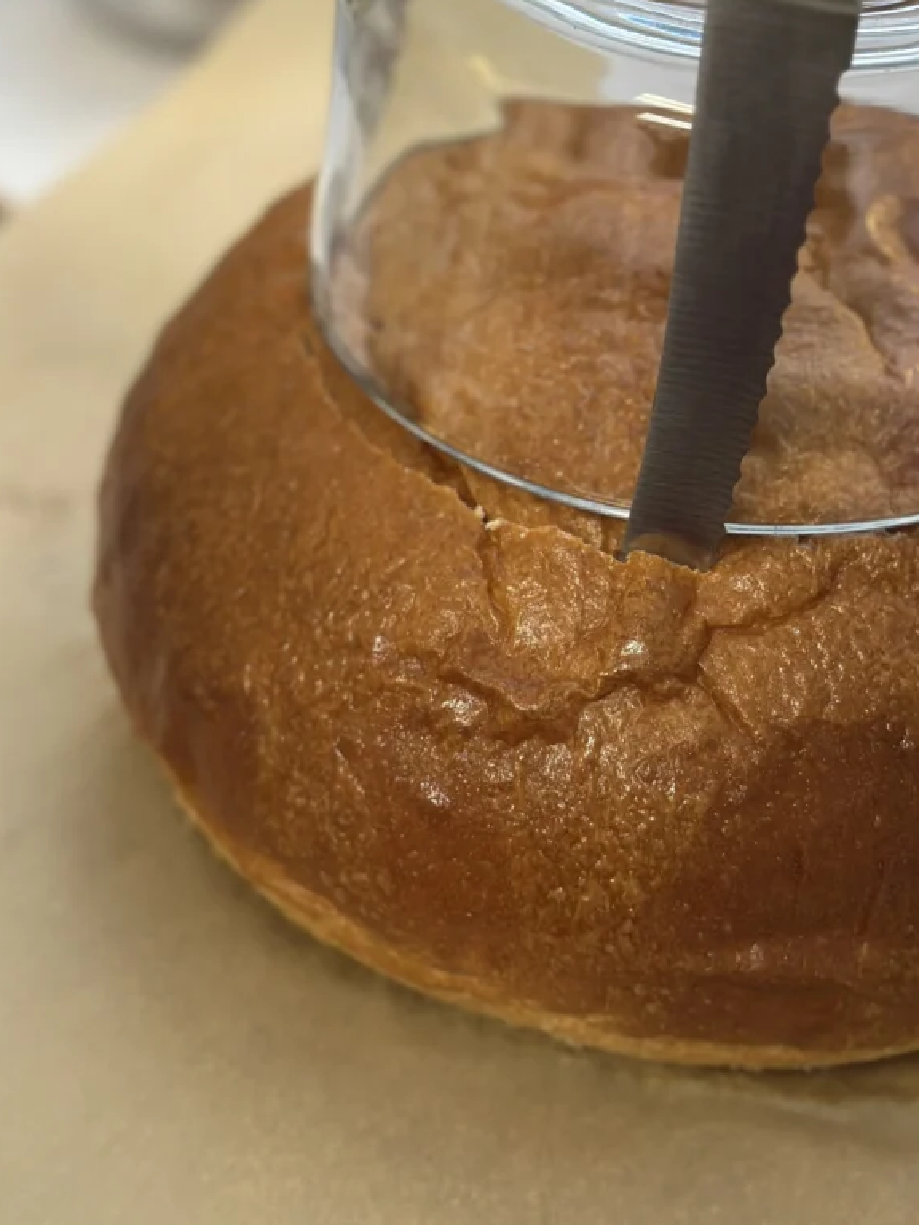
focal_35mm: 64
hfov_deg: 22.9
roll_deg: -1.6
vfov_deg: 30.2
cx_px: 557
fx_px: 2265
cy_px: 469
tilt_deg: -38.4
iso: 320
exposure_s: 1/60
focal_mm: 6.86
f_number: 1.78
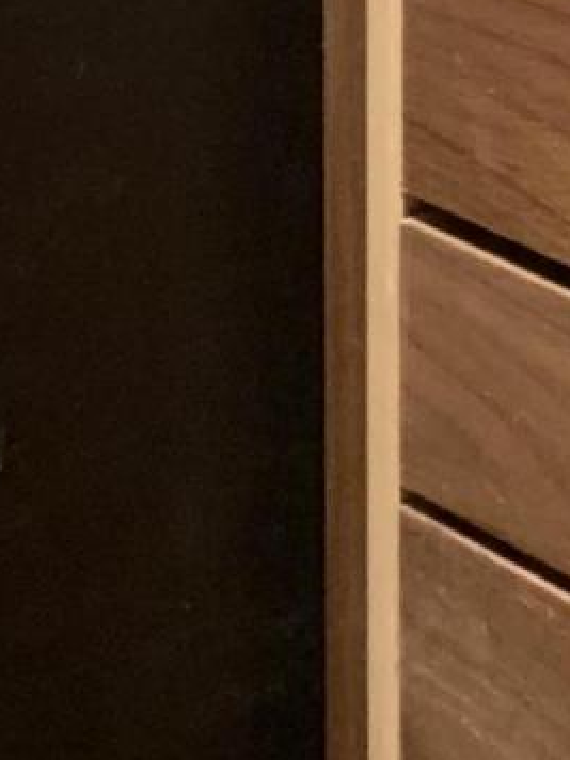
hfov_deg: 10.2
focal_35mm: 146
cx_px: 352
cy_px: -348
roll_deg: -0.8
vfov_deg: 12.9
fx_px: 3205
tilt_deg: -6.2
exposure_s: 1/60
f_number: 1.8
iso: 320
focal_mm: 4.25
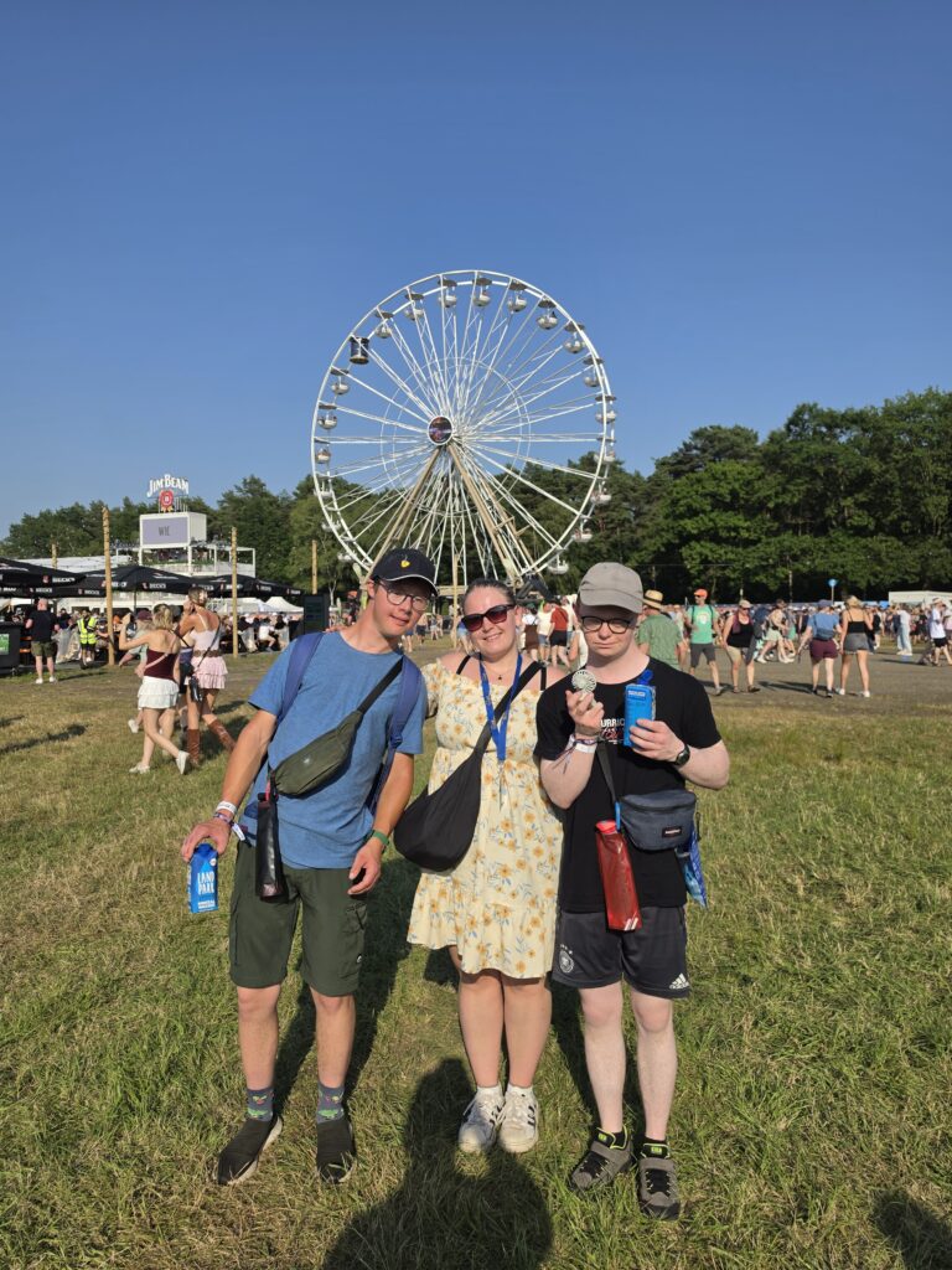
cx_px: 476
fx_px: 843
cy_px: 635
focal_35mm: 23
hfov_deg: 58.9
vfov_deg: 73.9
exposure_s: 1/7939
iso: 50
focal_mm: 6.5
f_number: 1.4
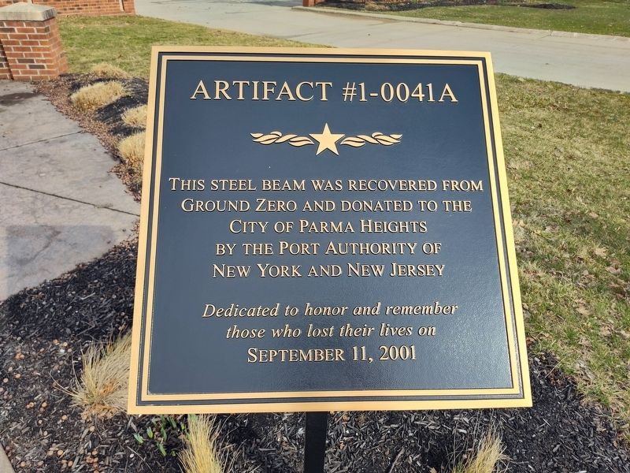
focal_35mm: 23
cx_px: 315
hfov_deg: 73.9
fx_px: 419
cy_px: 236
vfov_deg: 58.9
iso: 100
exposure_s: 1/1122
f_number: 1.8
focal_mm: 5.56
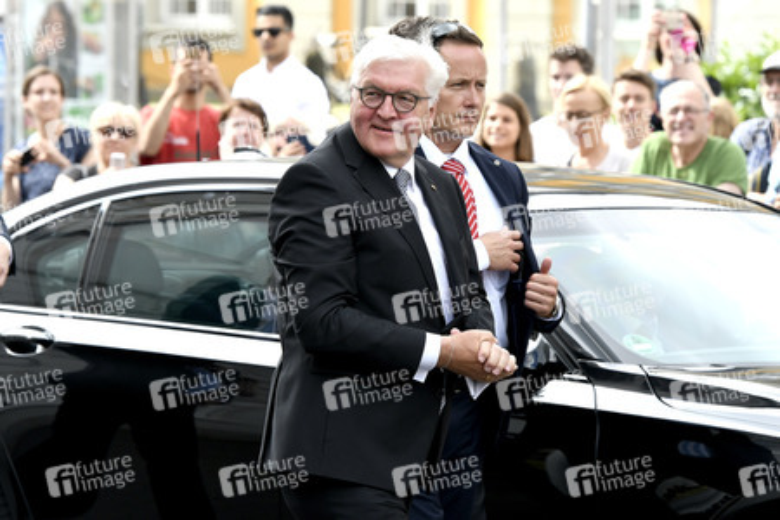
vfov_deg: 5.6
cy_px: 260
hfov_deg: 8.3
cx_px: 390
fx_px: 5362
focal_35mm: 248
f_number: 7.1
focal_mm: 165
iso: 500
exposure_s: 1/500
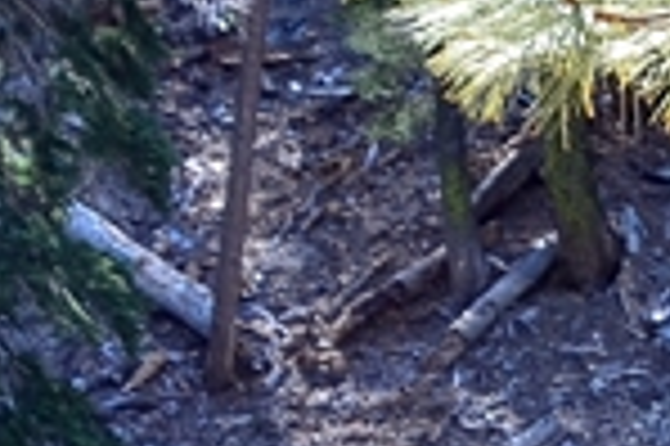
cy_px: 446
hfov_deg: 11.8
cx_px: 1124
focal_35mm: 163
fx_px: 3030
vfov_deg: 8.4
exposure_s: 1/100
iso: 160
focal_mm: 18
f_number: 5
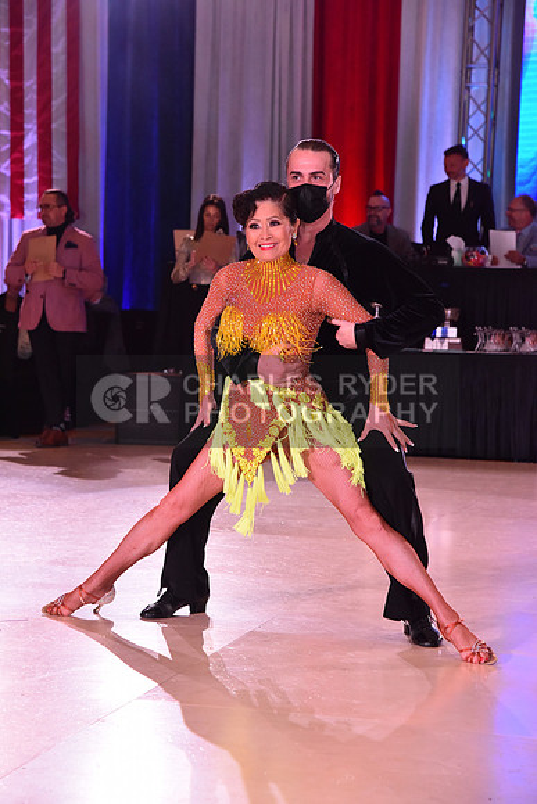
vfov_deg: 21.5
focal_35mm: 95
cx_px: 268
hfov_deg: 14.4
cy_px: 402
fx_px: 2124
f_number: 6.3
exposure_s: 1/320
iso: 2500
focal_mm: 95
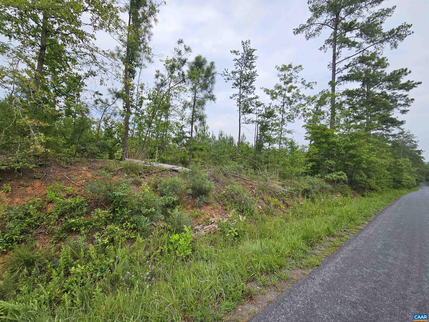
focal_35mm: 13
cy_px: 161
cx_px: 214
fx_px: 161
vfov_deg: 89.9
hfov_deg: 106.2
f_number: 2.2
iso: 50
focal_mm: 2.2
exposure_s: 1/1387
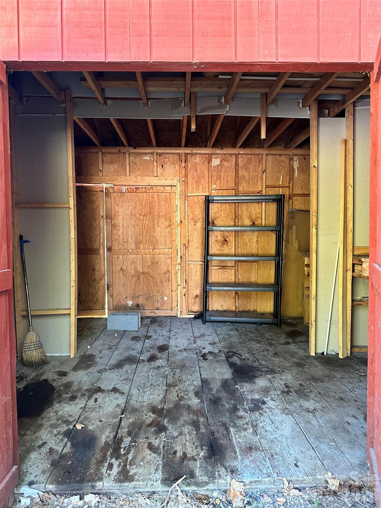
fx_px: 352
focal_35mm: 24
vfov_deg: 71.6
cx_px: 190
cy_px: 254
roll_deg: +0.2
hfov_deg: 56.8
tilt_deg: -2.6
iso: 250
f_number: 1.78
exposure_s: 1/60
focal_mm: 6.86
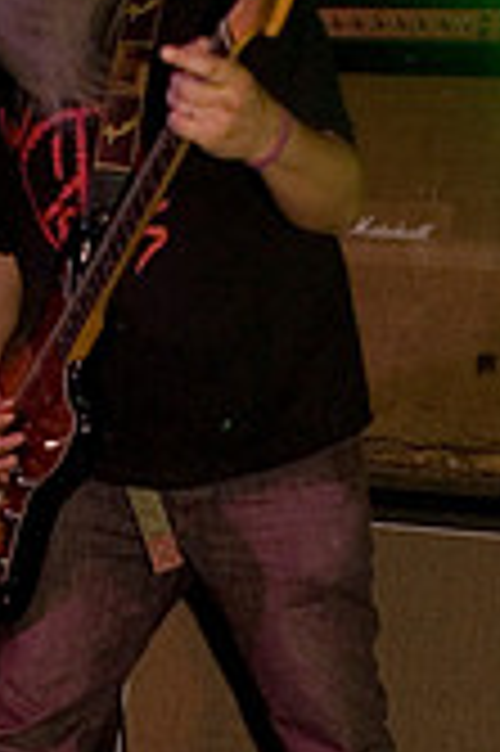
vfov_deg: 24.7
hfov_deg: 16.8
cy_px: 581
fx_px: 1691
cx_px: 142
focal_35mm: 81
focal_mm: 20
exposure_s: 1/40
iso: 800
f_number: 2.8
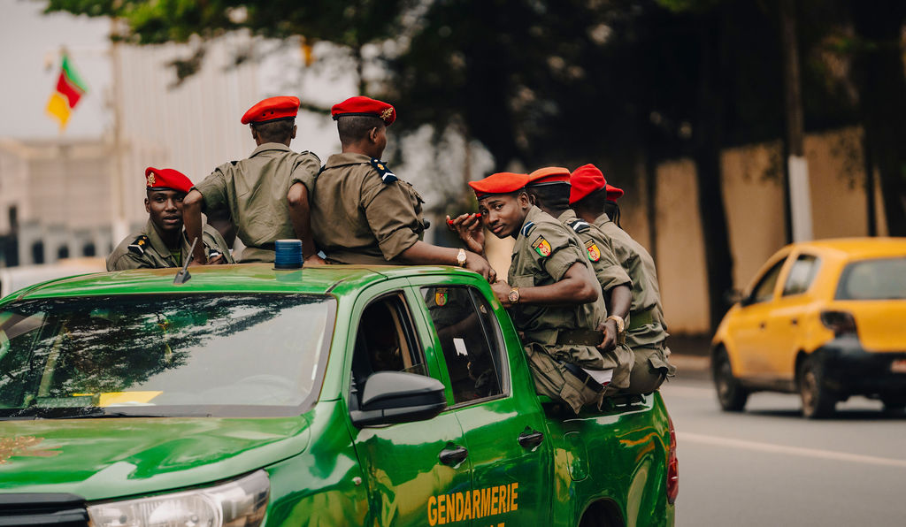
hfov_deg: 10.1
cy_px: 235
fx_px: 5142
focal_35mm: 212
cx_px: 463
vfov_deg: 5.9
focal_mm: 200
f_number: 2.8
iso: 1600
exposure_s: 1/1600
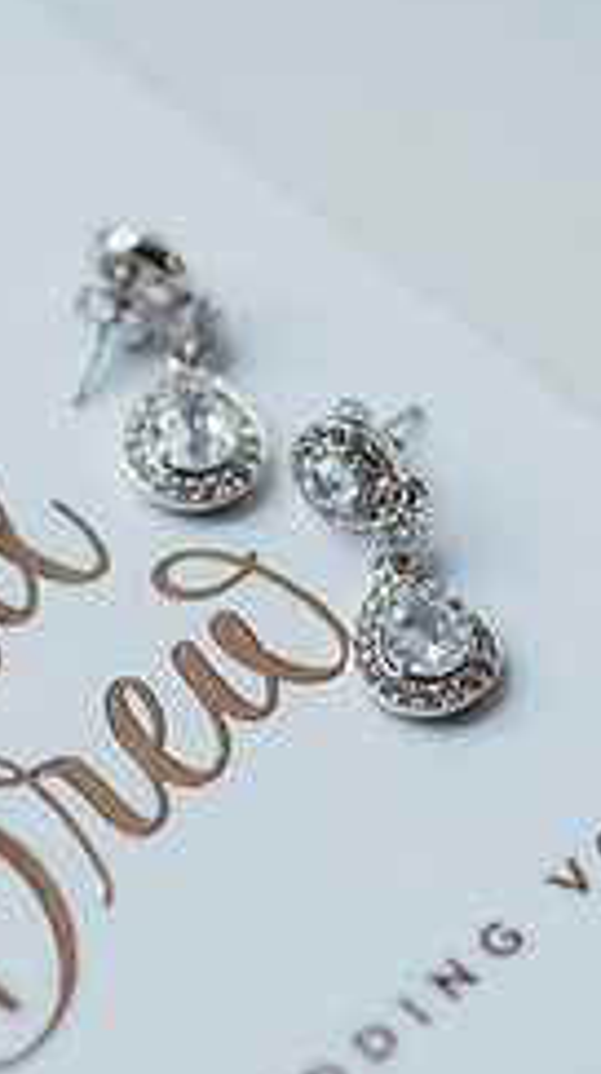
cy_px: 610
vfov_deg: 10.6
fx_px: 5802
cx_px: 141
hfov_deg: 5.9
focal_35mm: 204
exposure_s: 1/1600
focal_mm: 105
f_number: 5.6
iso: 2000
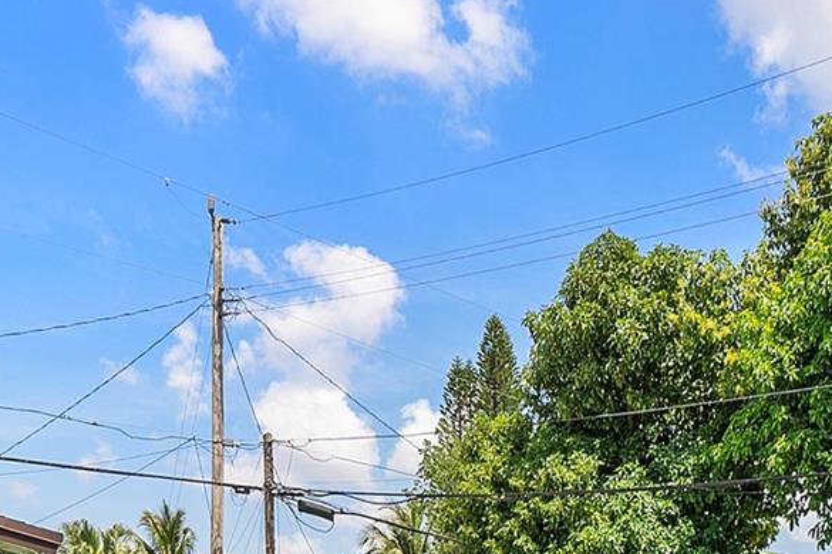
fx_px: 947
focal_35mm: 41
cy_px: 685
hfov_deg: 46.8
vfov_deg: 28.0
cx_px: 542
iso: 160
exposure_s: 1/250
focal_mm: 10
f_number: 10
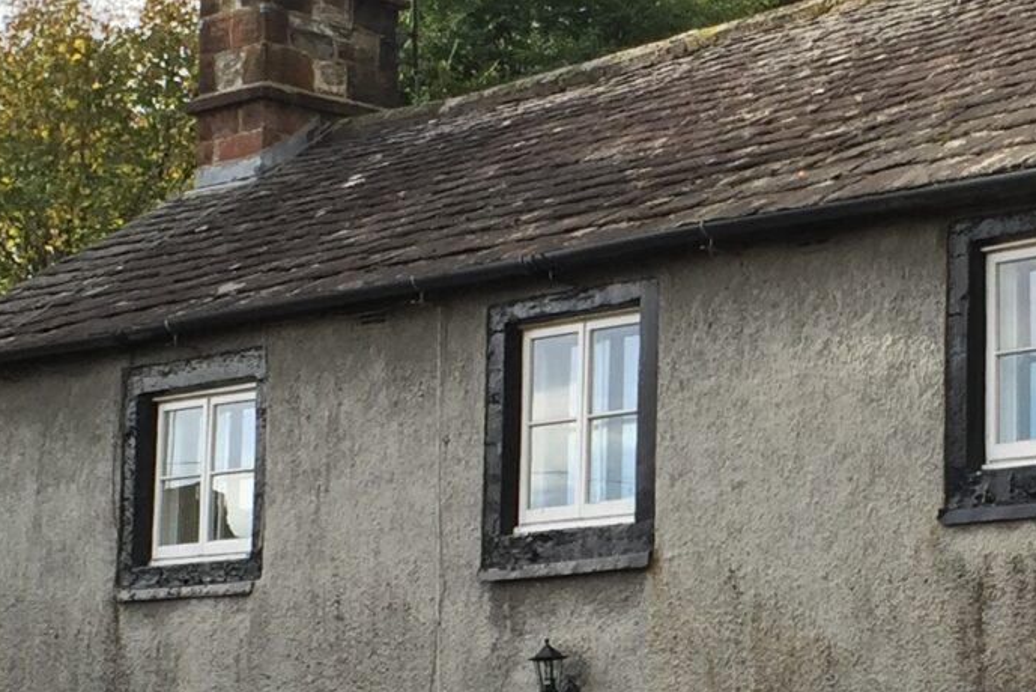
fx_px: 3224
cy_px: 552
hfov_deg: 18.1
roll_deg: -1.6
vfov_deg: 12.2
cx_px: 813
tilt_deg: +7.1
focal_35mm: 112
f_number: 2.2
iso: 32
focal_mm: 4.15
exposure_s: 1/824
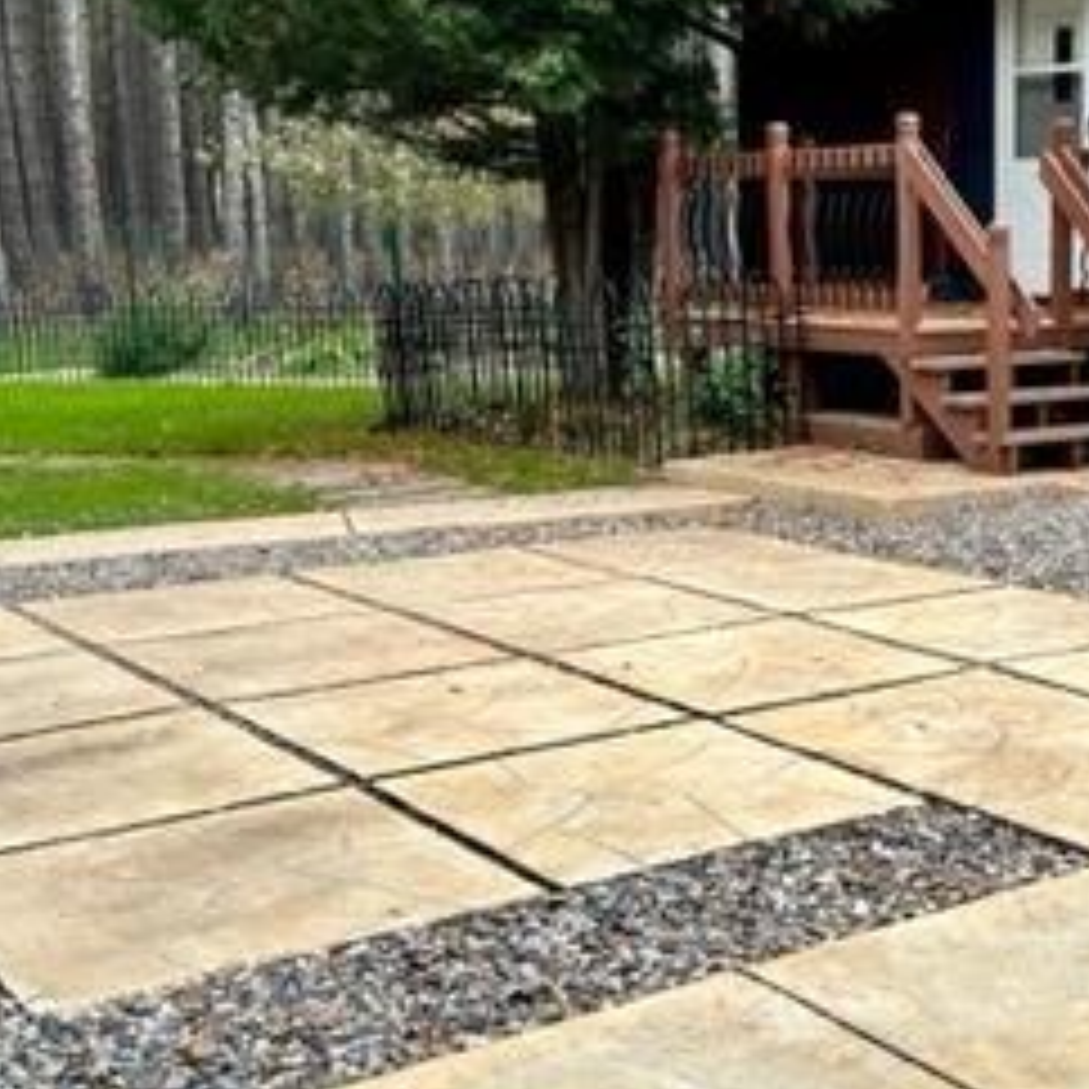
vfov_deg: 30.5
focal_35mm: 56
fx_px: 1993
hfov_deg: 29.6
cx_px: 922
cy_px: 590
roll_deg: +0.0
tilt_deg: -10.6
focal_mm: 6.86
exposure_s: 1/1339
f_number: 1.78
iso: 80
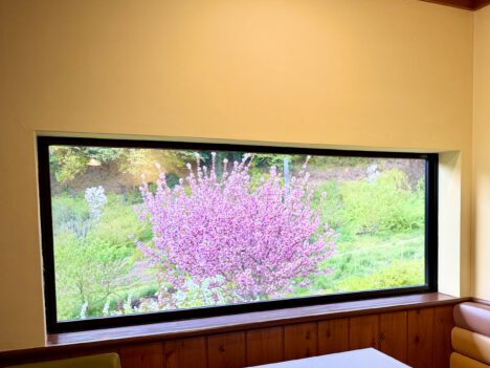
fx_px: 552
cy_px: 238
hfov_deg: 45.5
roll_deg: +0.6
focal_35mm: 39
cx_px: 389
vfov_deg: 36.5
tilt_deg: -4.3
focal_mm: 6.76
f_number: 1.78
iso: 125
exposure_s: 1/50
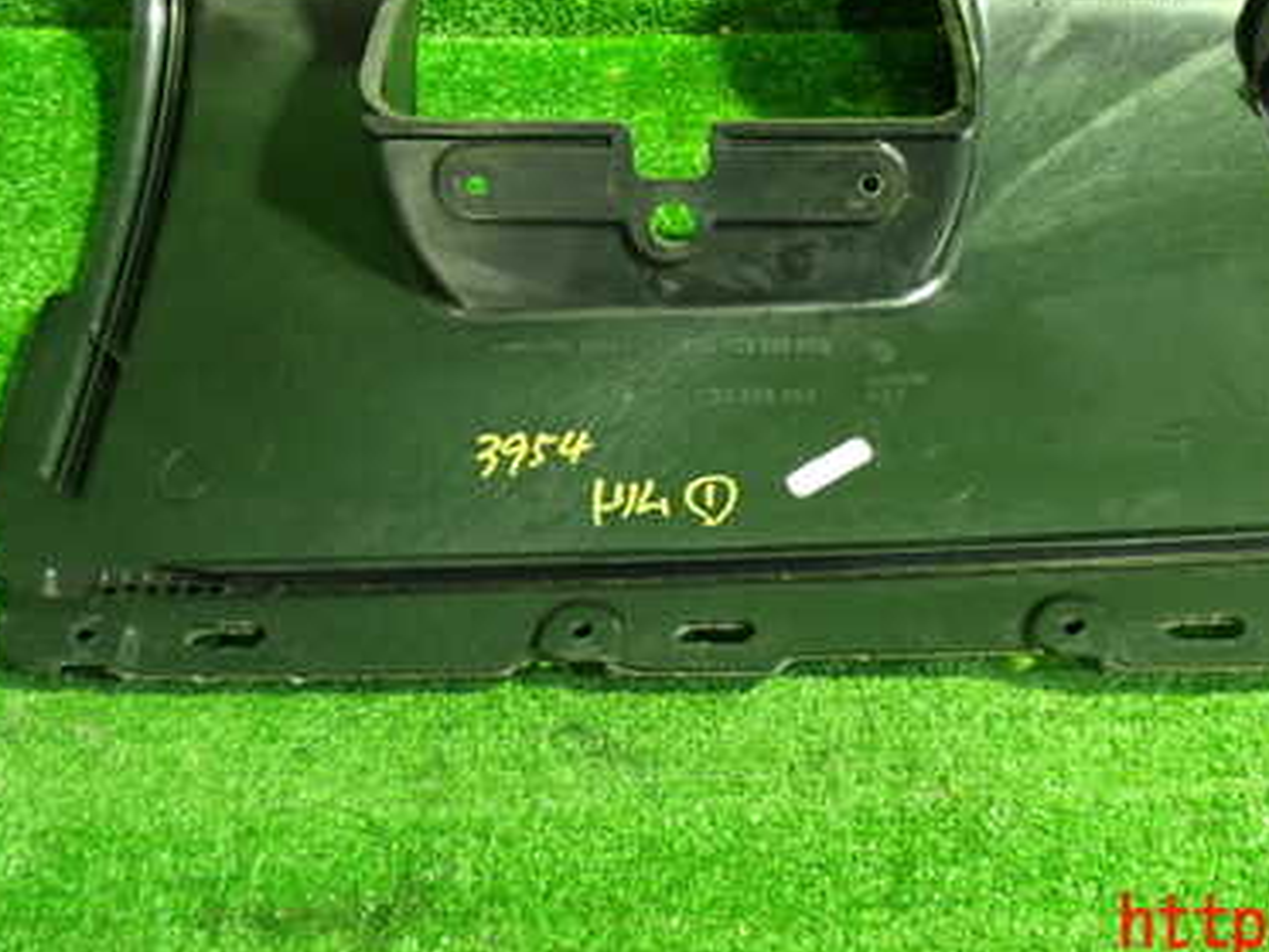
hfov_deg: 32.9
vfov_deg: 24.8
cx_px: 866
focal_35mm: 58
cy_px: 201
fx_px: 2126
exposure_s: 1/30
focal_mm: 6.37
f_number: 2.5
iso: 800
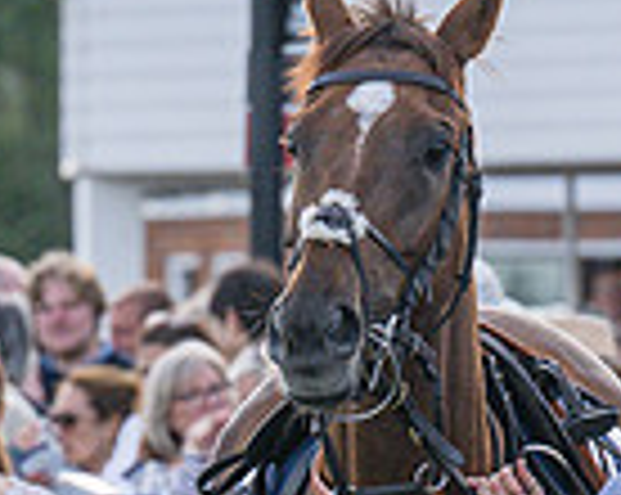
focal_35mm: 984
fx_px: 18060
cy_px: 624
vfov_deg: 1.6
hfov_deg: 2.0
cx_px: 84
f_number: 4
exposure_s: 1/2000
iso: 400
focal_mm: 130
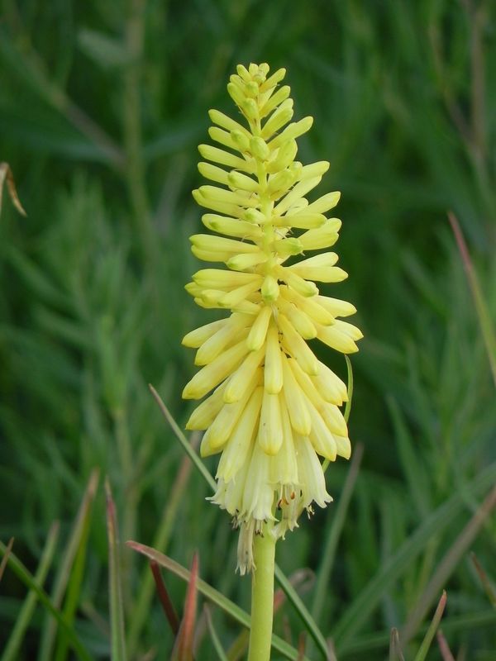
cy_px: 330
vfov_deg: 2.9
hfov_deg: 2.2
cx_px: 248
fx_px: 12953
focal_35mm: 678
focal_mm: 120
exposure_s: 1/160
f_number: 5
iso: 160
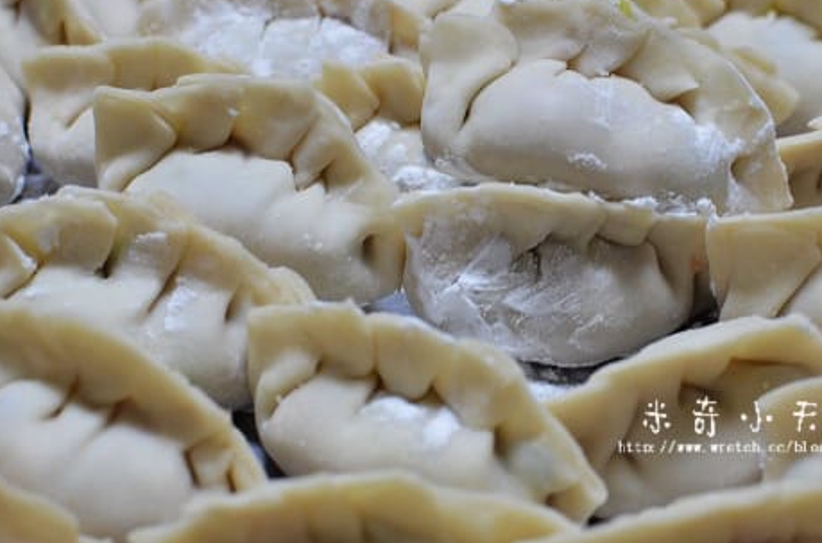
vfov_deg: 18.6
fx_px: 1655
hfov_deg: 27.9
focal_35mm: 73
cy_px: 235
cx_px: 447
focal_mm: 35
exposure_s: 1/40
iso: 1250
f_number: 5
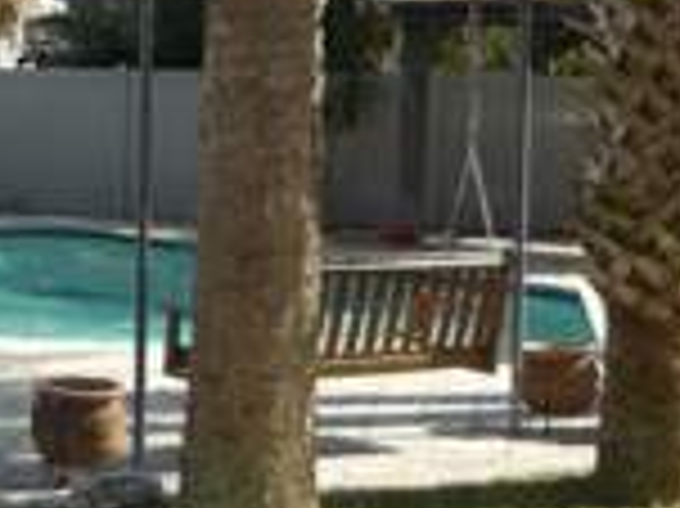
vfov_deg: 14.0
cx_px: -90
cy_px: 92
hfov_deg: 18.0
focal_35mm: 105
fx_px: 2061
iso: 100
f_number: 2.8
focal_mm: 5.5
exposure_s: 1/640
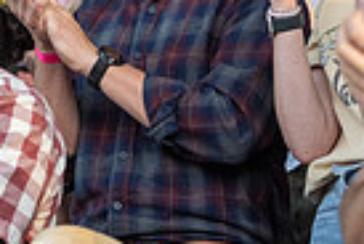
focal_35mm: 322
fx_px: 3263
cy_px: 101
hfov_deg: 6.4
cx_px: 97
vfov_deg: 4.3
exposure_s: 1/800
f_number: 2.8
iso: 320
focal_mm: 70
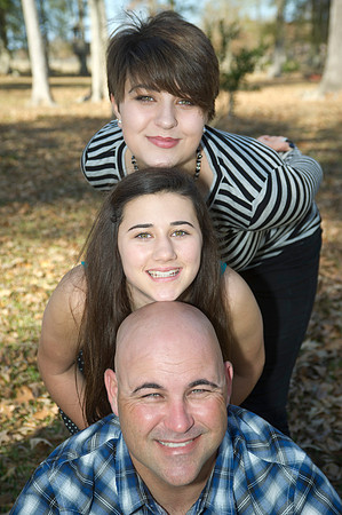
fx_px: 828
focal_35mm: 58
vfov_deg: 34.5
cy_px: 258
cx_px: 171
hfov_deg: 23.3
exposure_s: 1/160
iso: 100
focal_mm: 58
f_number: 6.3
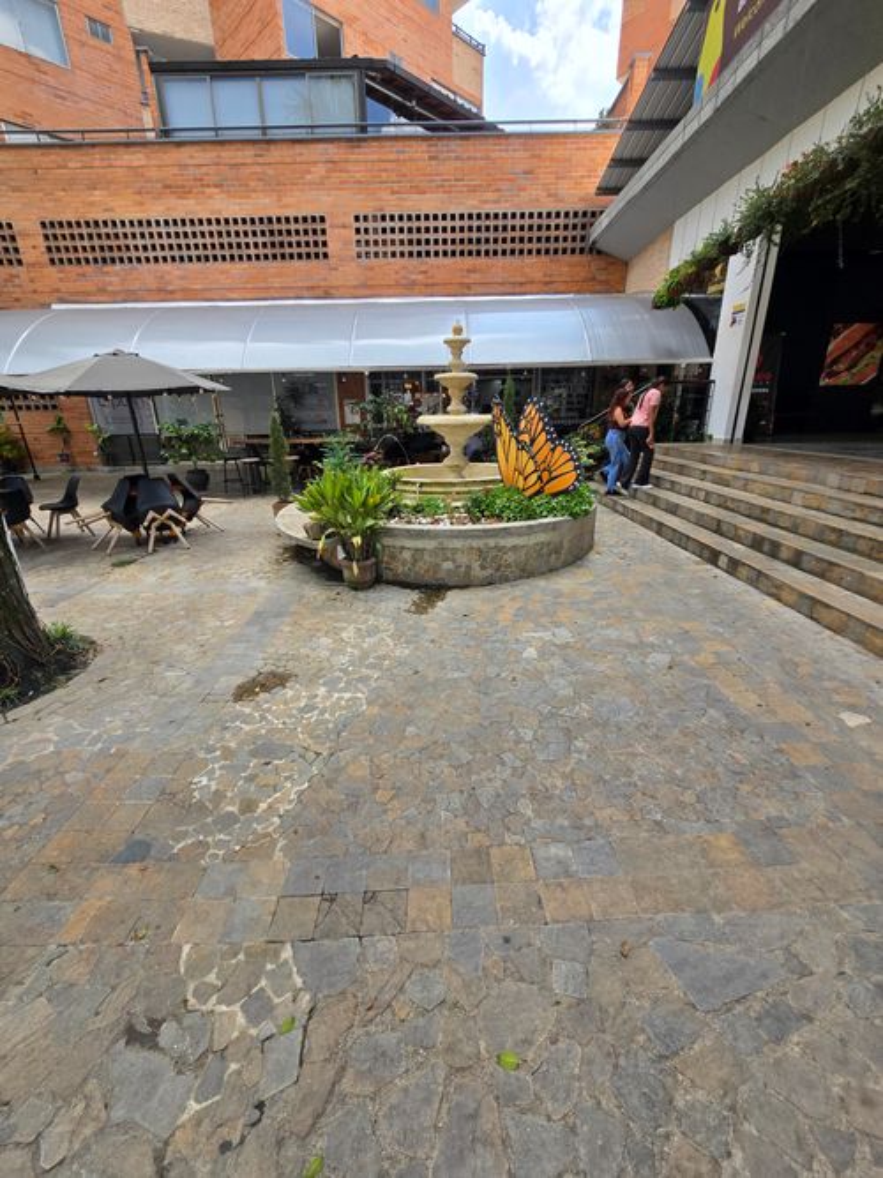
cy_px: 589
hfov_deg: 89.9
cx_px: 442
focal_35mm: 13
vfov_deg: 106.2
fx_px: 442
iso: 50
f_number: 2.2
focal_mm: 2.2
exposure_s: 1/738
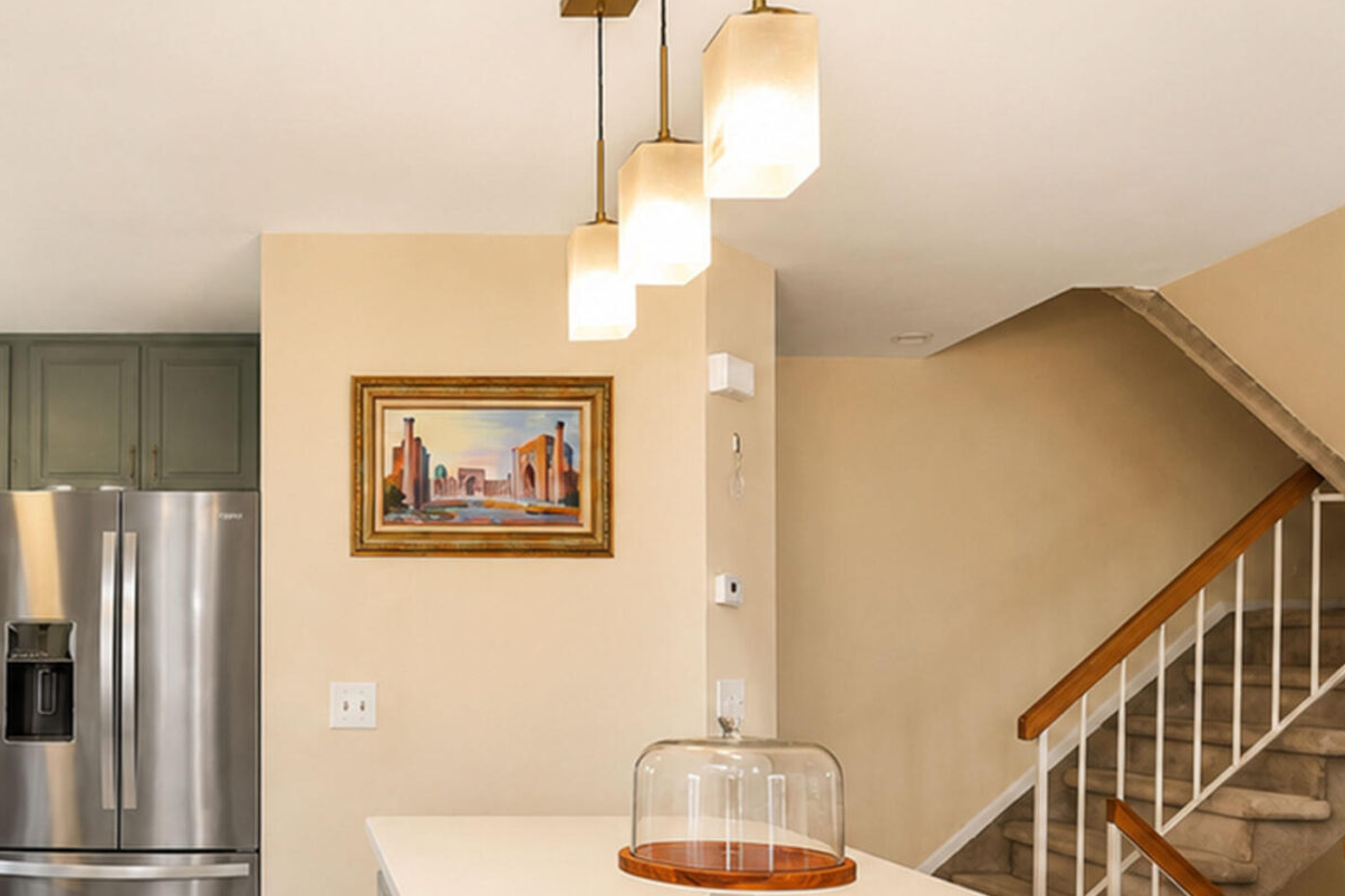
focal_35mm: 34
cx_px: 291
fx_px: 1270
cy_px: 633
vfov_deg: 38.2
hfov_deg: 52.6
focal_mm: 16
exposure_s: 1/40
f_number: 4.5
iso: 64
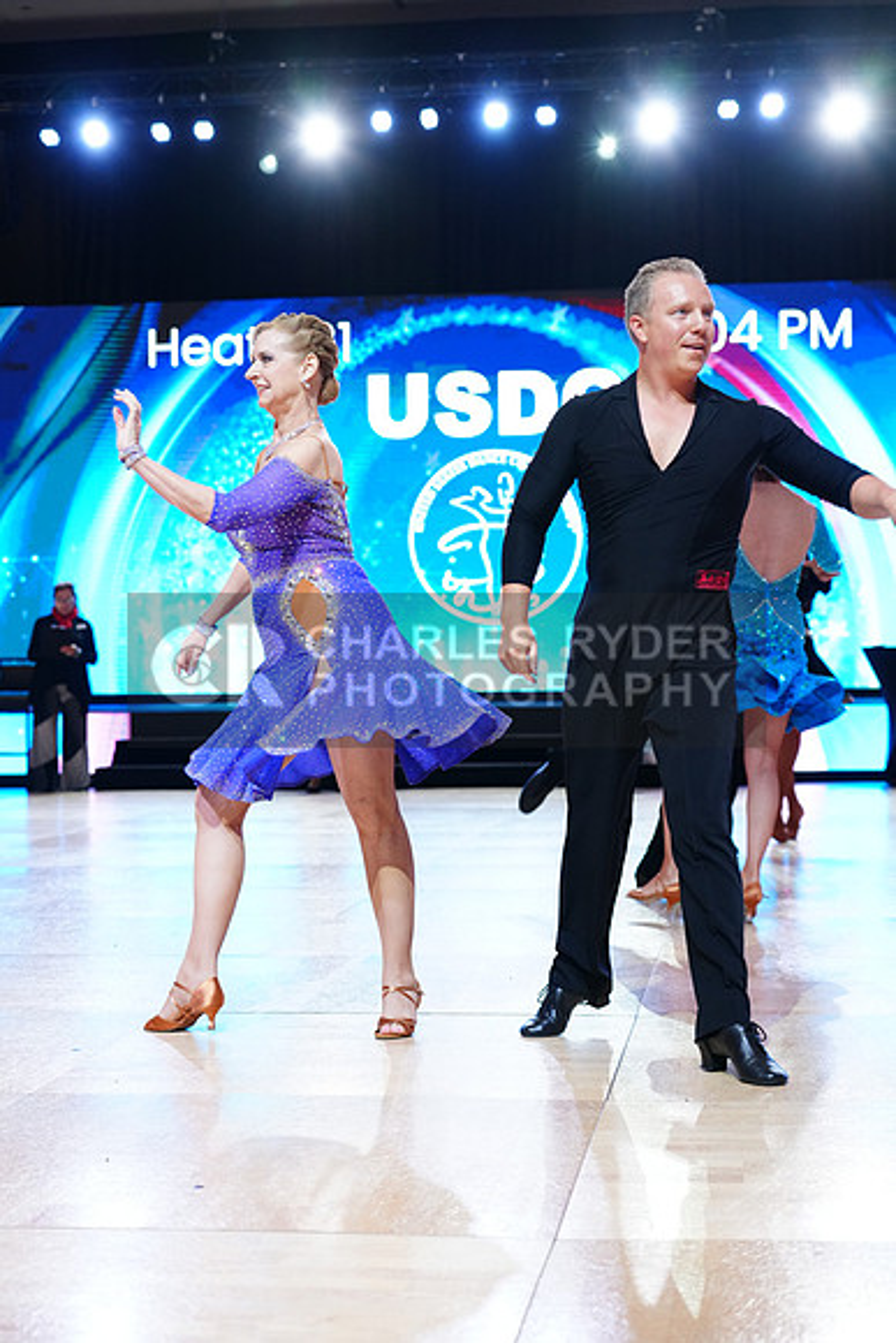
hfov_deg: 22.6
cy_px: 672
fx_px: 2238
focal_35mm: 60
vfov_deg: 33.4
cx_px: 448
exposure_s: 1/250
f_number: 4
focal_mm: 60
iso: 2000
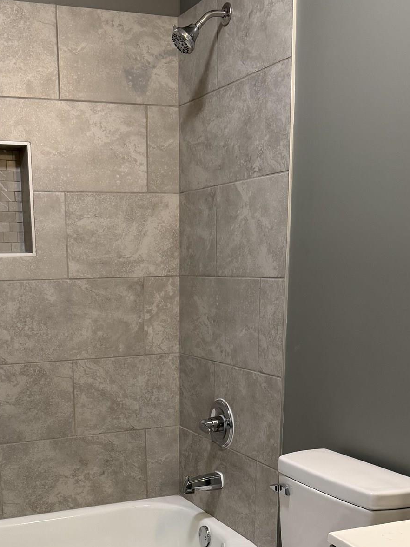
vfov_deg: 39.0
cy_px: 434
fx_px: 743
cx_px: 128
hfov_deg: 30.6
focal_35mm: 47
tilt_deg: -14.0
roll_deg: +0.3
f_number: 1.78
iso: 125
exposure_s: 1/60
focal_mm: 6.76
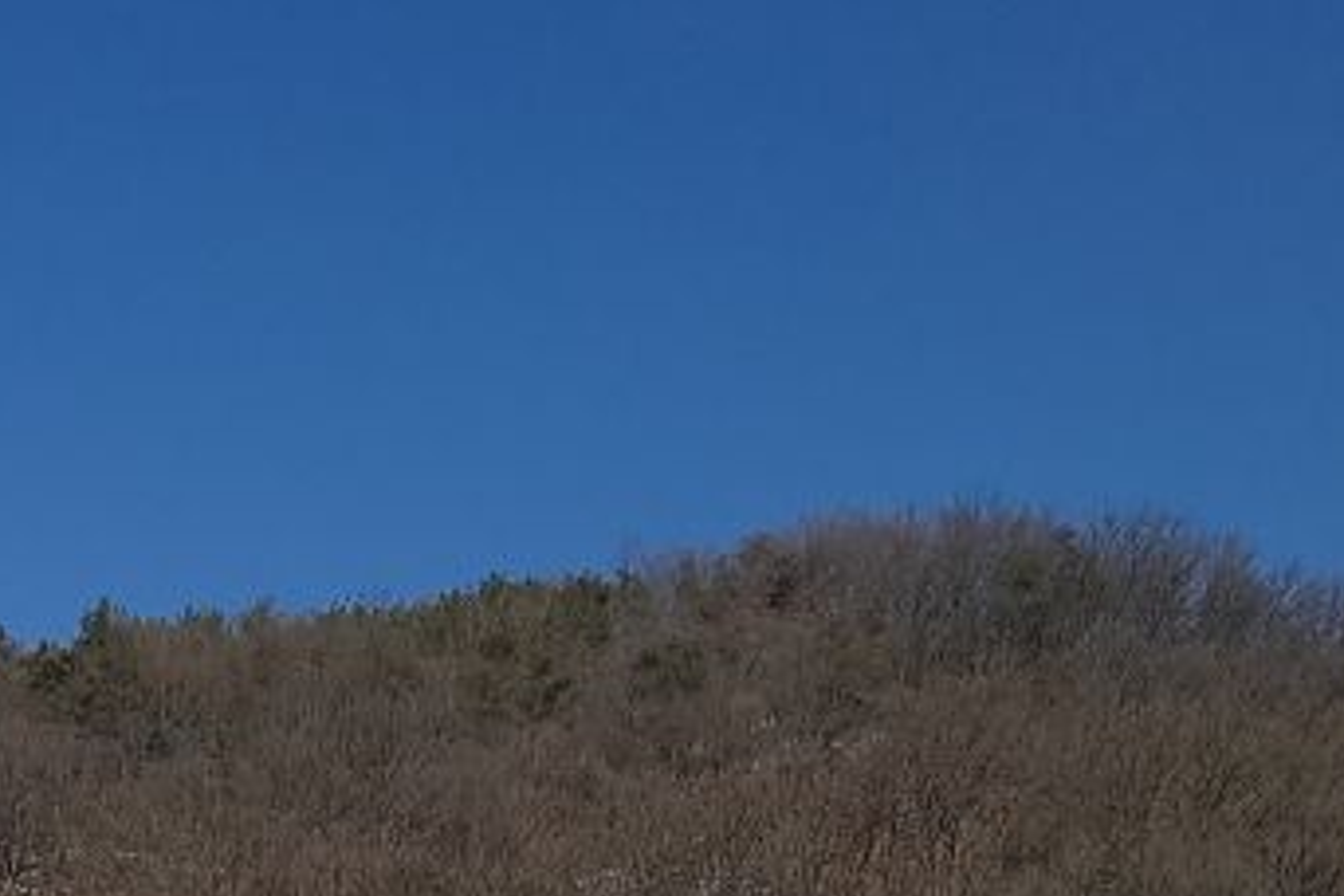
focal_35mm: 81
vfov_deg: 15.3
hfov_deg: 24.5
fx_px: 3024
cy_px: 1434
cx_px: 200
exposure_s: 1/4144
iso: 50
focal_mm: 4.2
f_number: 1.7
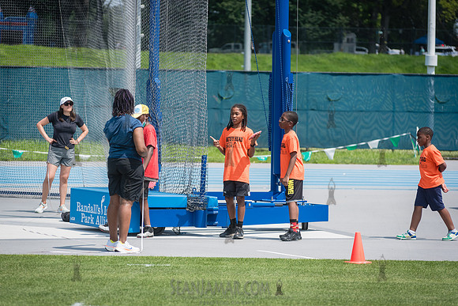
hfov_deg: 12.1
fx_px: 2163
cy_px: 153
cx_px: 229
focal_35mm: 170
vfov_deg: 8.1
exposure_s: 1/2500
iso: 400
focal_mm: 170
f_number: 4.5
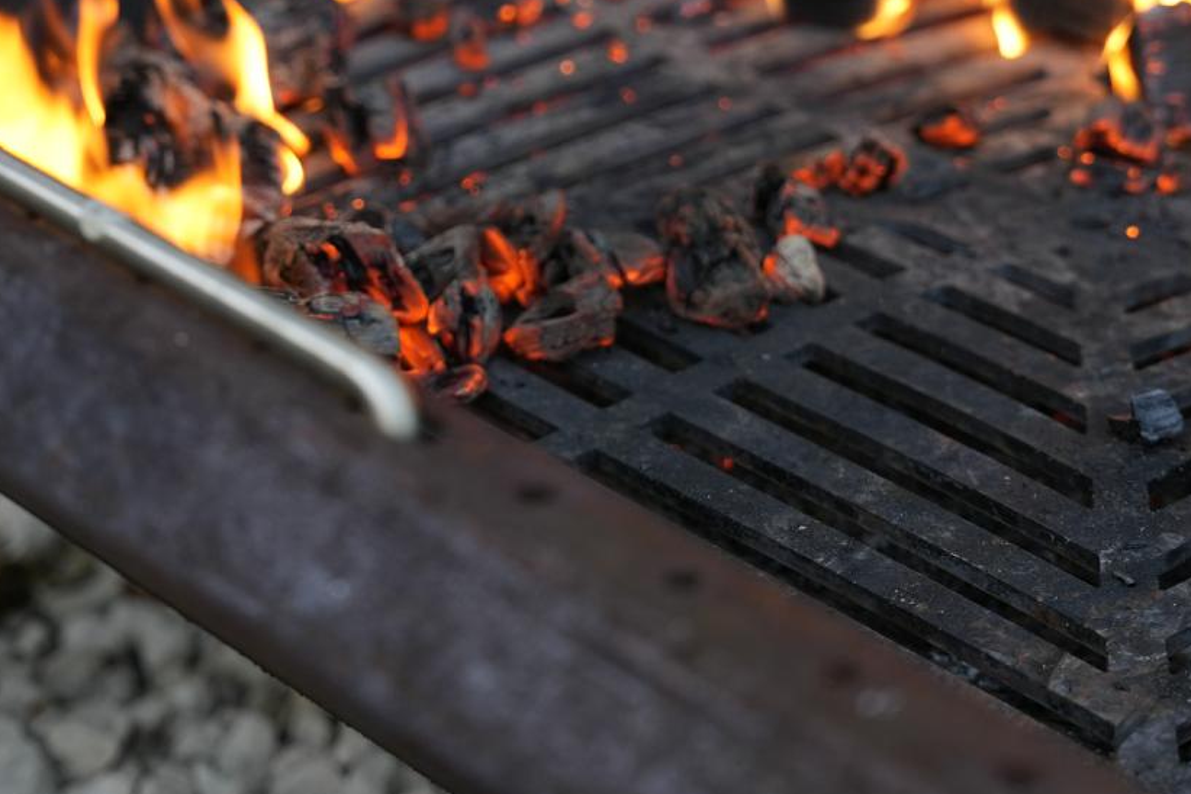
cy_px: 26
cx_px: 570
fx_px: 3901
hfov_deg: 17.4
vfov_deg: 11.5
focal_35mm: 118
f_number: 2.8
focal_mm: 50.4
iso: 320
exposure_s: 1/125
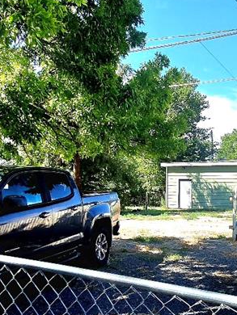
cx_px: 176
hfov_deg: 35.2
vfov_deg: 45.4
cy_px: 229
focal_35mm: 40
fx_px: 365
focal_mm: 2.2
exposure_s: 1/1429
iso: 50
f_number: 2.2
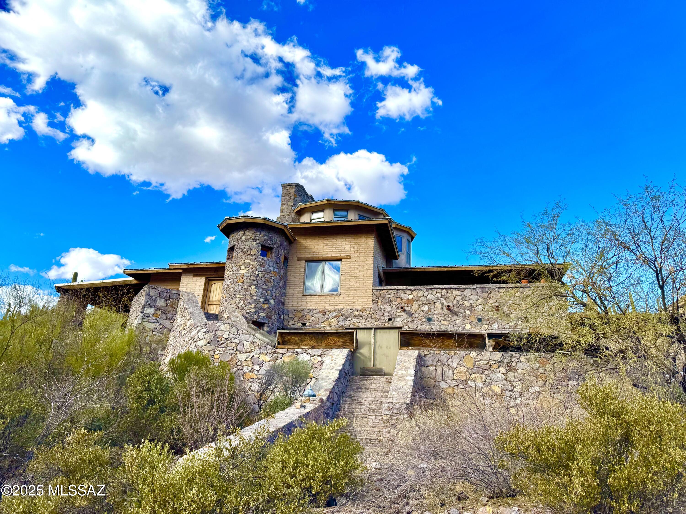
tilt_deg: +21.0
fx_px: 476
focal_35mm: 24
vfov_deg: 56.8
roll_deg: -3.4
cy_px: 257
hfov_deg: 71.6
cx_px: 343
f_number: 1.78
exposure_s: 1/3413
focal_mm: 6.76
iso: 80
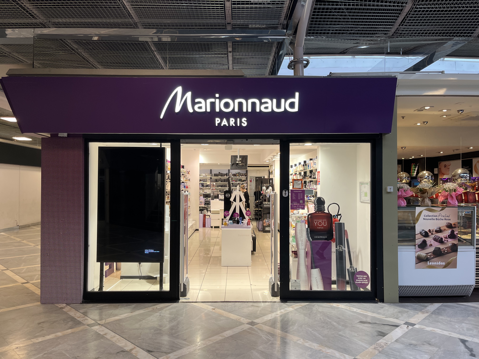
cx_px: 240
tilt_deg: -0.1
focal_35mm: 26
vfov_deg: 53.1
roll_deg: -0.5
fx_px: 360
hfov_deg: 67.3
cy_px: 180
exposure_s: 1/100
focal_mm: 5.1
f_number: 1.6
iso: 64
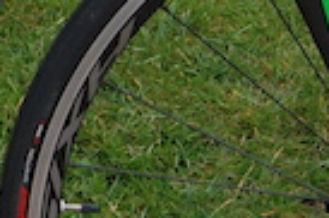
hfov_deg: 7.2
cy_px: -67
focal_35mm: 280
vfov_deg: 4.9
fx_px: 2556
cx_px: -202
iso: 200
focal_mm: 32
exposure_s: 1/160
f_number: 5
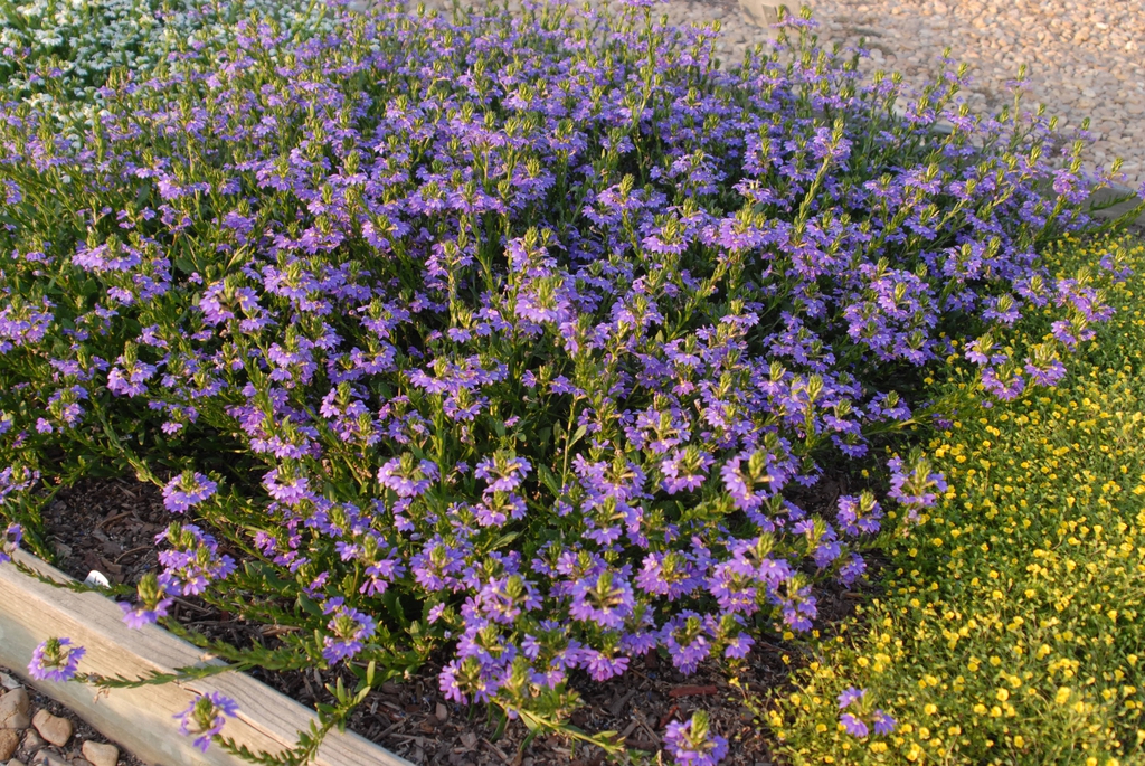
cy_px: 383
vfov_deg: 32.0
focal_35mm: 42
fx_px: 1337
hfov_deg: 46.4
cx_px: 572
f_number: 5.6
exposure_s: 1/125
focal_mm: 28
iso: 400
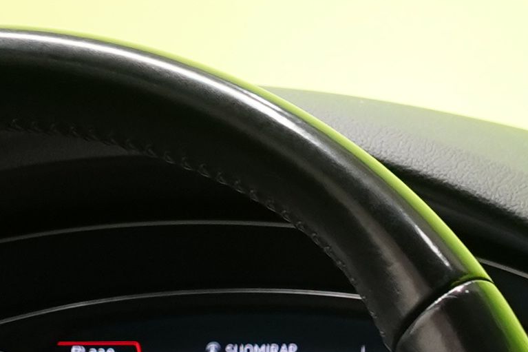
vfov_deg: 6.0
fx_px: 3211
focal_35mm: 219
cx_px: 1245
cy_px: 833
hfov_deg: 8.6
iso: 1250
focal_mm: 28
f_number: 5
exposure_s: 1/25
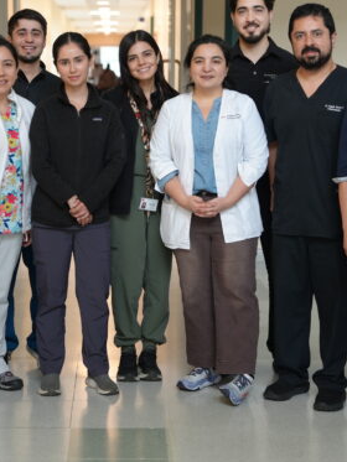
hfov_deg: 16.2
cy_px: 218
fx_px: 1216
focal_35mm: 91
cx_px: 130
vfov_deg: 21.5
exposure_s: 1/100
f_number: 2.2
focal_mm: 46
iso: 400
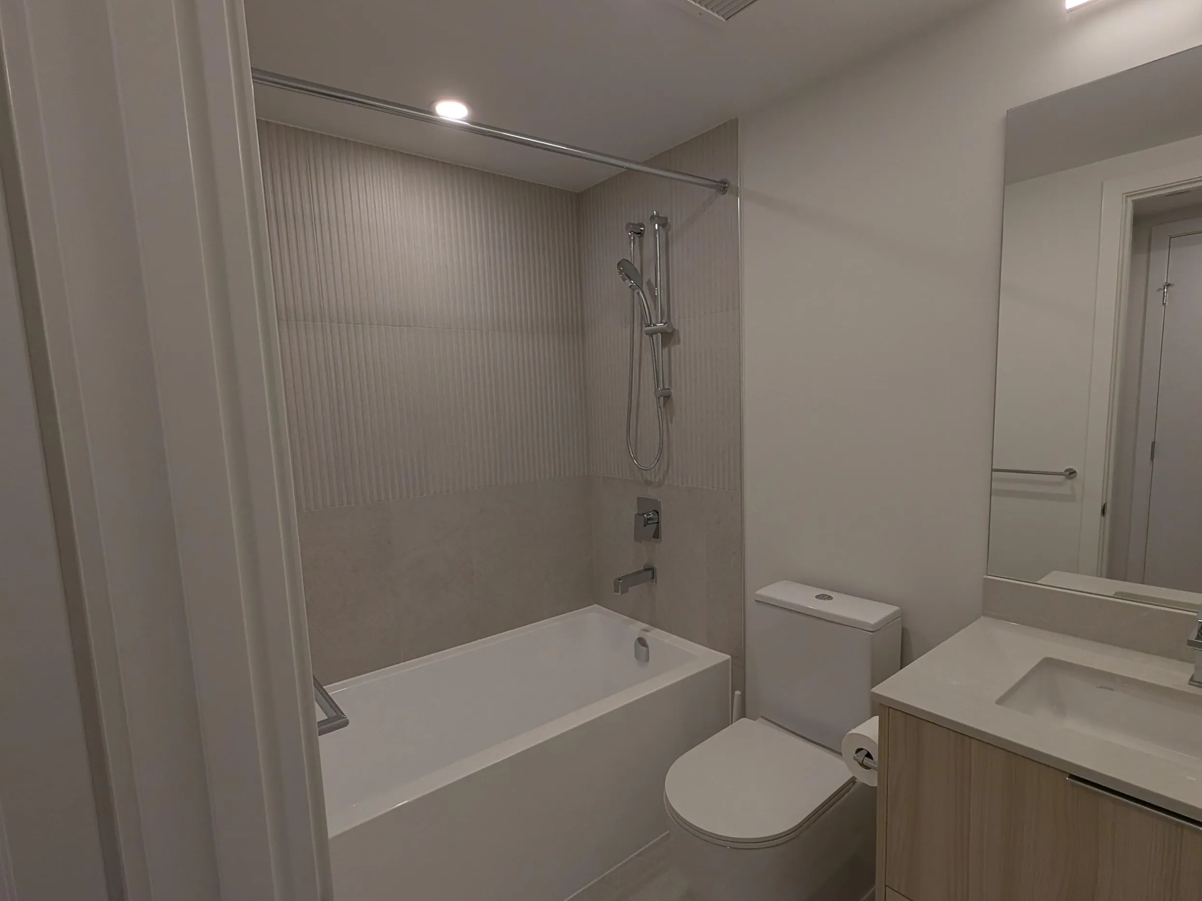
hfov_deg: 94.4
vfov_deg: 78.0
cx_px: 630
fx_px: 556
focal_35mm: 16
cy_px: 475
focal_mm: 1.95
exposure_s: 1/120
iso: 93
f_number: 2.2
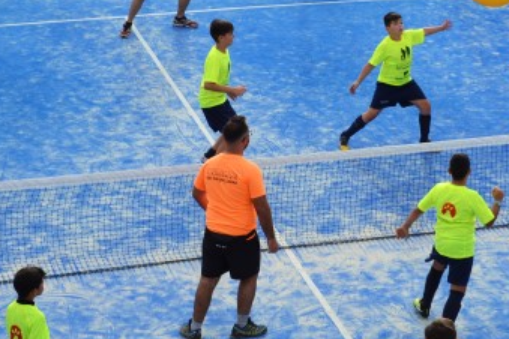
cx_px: 365
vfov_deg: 11.3
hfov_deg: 16.9
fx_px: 1711
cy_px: 112
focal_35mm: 121
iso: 100
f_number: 7.1
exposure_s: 1/200
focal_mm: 38
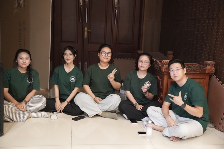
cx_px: 112
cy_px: 74
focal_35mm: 45
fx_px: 280
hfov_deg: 43.6
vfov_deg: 29.8
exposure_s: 1/160
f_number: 2.8
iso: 8000
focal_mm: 45
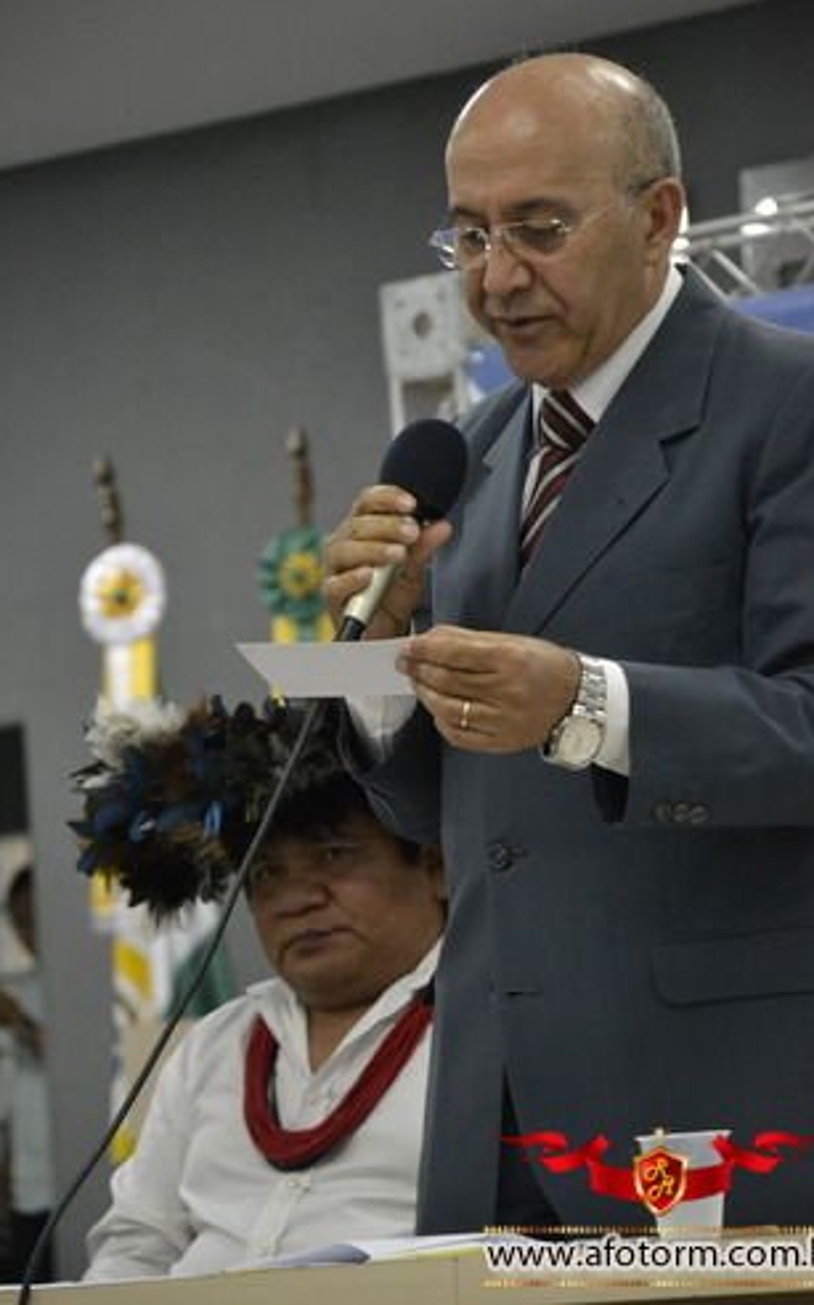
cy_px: 651
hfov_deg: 8.1
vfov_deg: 13.0
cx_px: 430
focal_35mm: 162
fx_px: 5740
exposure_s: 1/100
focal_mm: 105
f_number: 5.6
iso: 3200
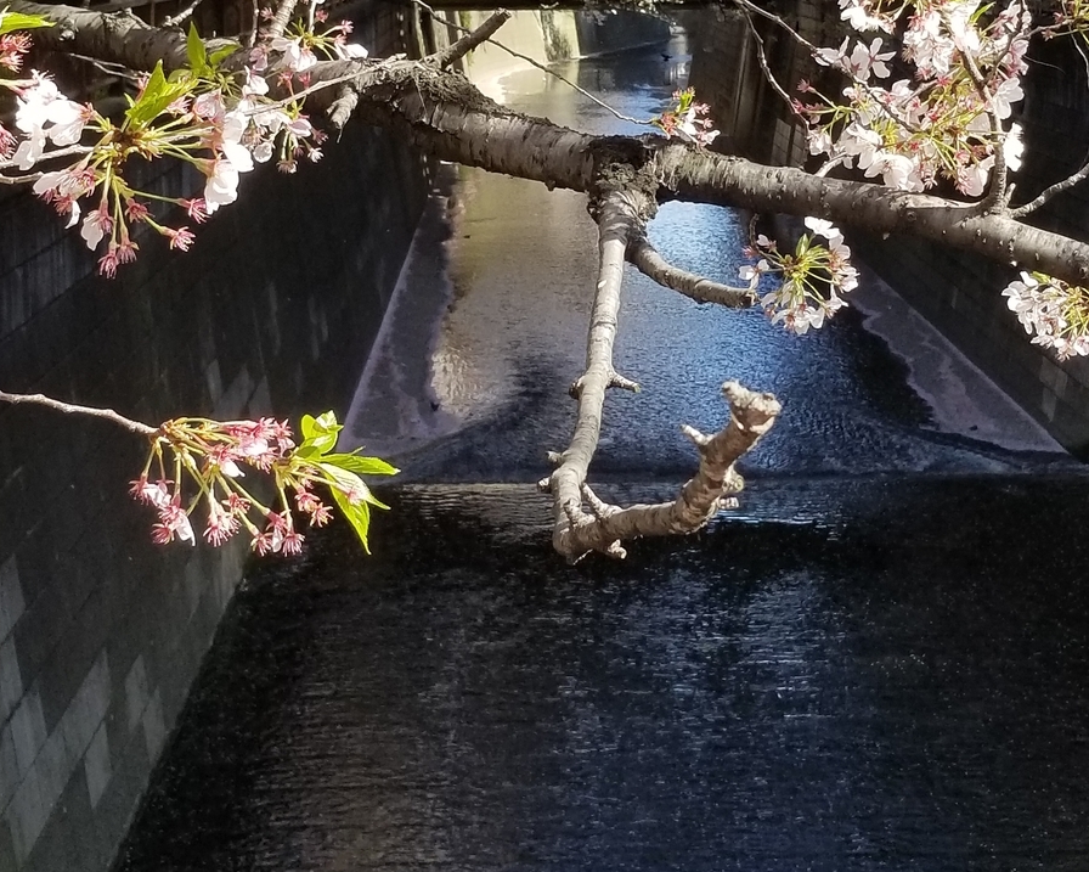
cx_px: 546
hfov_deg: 52.8
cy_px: 158
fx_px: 1096
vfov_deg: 41.3
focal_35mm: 34
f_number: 1.7
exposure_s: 1/740
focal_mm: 4.25
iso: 50
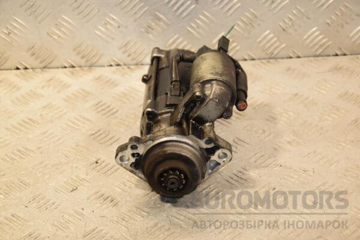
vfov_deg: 14.7
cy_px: 120
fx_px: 930
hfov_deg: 21.9
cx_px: 180
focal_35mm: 93
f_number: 6.3
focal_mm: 62
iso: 800
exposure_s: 1/200
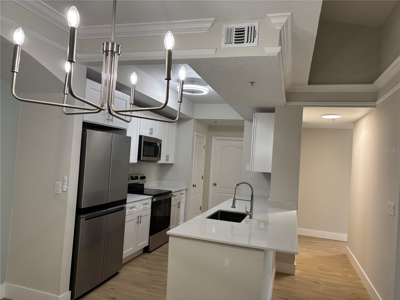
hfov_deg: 67.3
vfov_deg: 53.1
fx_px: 300
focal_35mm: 26
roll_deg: -3.7
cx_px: 200
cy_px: 150
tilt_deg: +2.0
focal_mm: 5.96
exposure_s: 1/120
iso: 125
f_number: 1.6
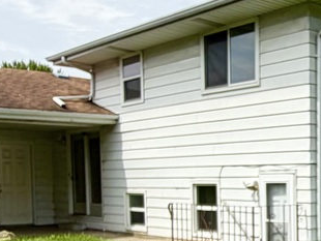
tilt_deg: -2.5
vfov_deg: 22.1
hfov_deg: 27.2
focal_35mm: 65
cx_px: 358
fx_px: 603
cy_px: 211
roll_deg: +0.5
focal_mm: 2.22
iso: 20
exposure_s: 1/1534
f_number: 2.2
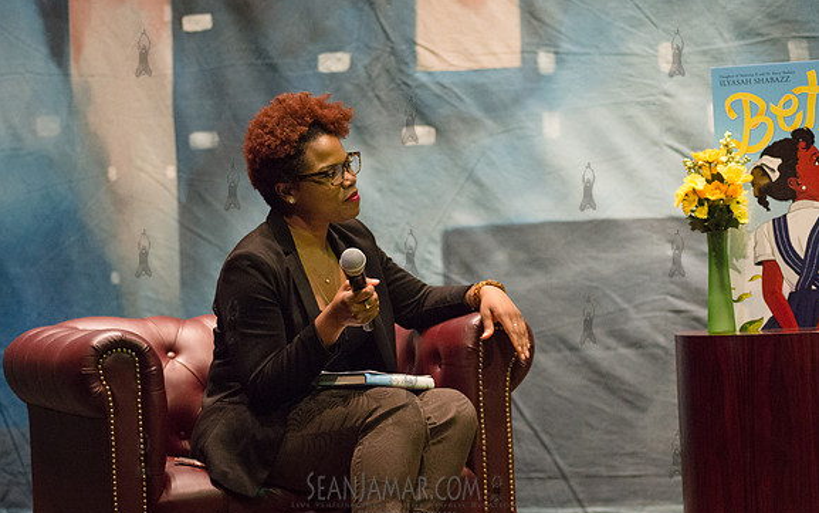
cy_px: 238
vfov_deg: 10.5
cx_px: 344
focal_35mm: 125
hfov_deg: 16.7
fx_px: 2791
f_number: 2.8
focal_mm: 105
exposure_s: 1/250
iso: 4000
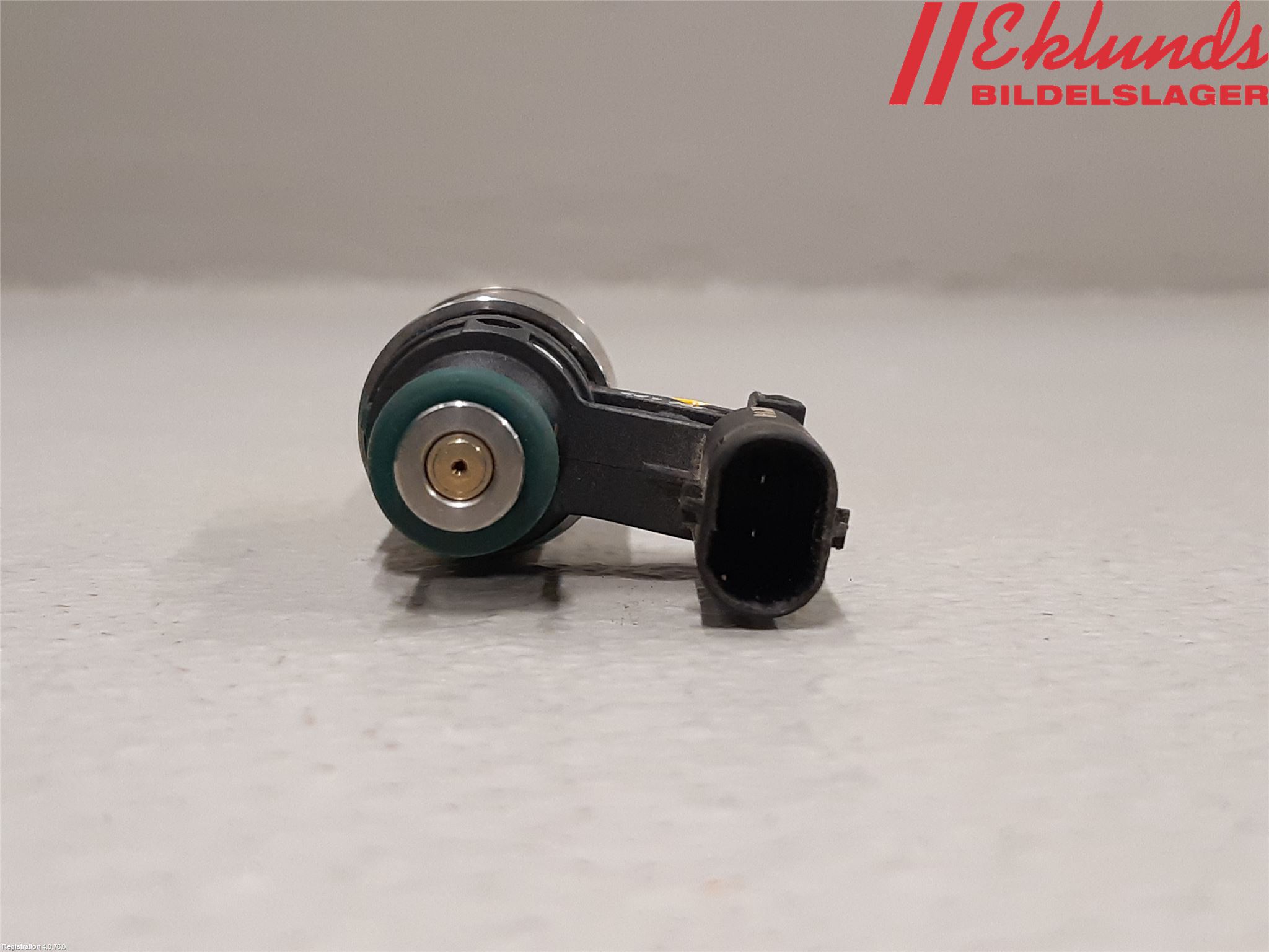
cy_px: 476
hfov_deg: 67.3
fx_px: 953
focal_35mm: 26
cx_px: 634
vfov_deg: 53.1
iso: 200
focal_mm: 3.93
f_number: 1.7
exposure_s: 1/50
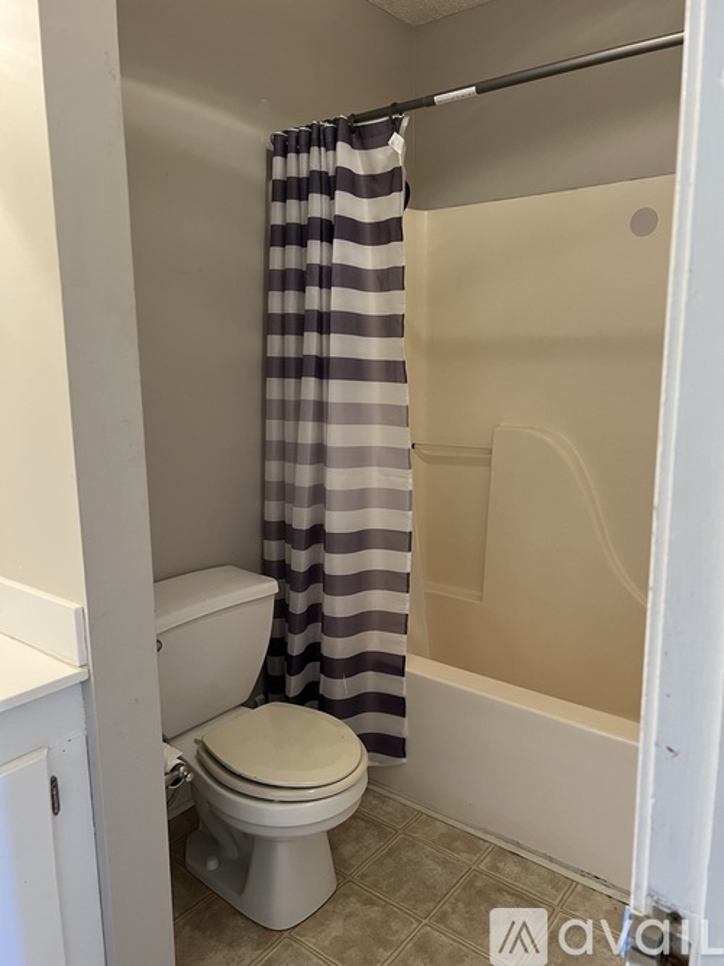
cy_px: 483
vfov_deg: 67.3
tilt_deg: -10.1
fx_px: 725
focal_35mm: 26
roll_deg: +0.3
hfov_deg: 53.0
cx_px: 362
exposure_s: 1/60
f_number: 1.5
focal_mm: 5.7
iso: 200
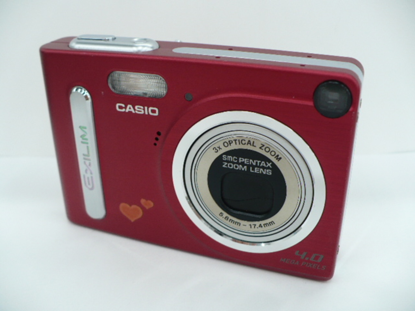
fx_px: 444
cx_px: 208
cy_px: 156
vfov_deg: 38.7
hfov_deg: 50.1
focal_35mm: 37
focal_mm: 6.1
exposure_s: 1/50
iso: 100
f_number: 2.8
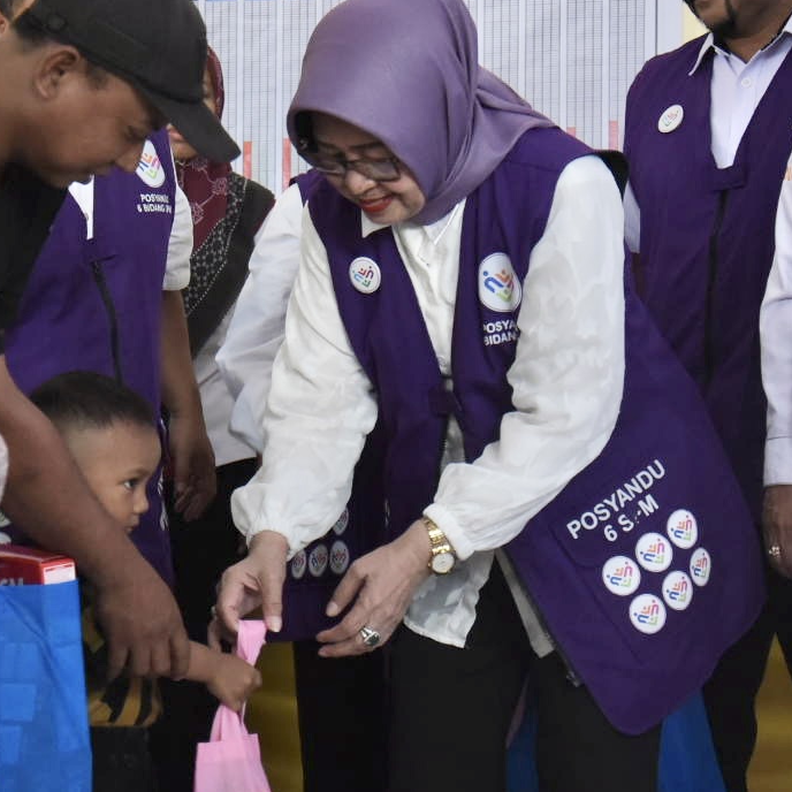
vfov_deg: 17.4
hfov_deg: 17.3
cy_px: 323
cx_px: 237
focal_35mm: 100
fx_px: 2589
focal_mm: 50
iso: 4000
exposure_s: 1/160
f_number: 4.5
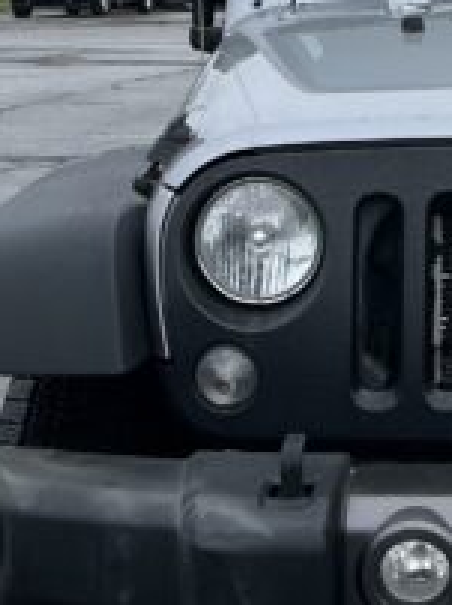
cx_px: 662
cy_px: -9
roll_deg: -0.9
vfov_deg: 14.7
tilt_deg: -1.7
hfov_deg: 10.8
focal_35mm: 132
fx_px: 2303
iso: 50
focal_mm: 5.7
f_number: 1.5
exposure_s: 1/1159
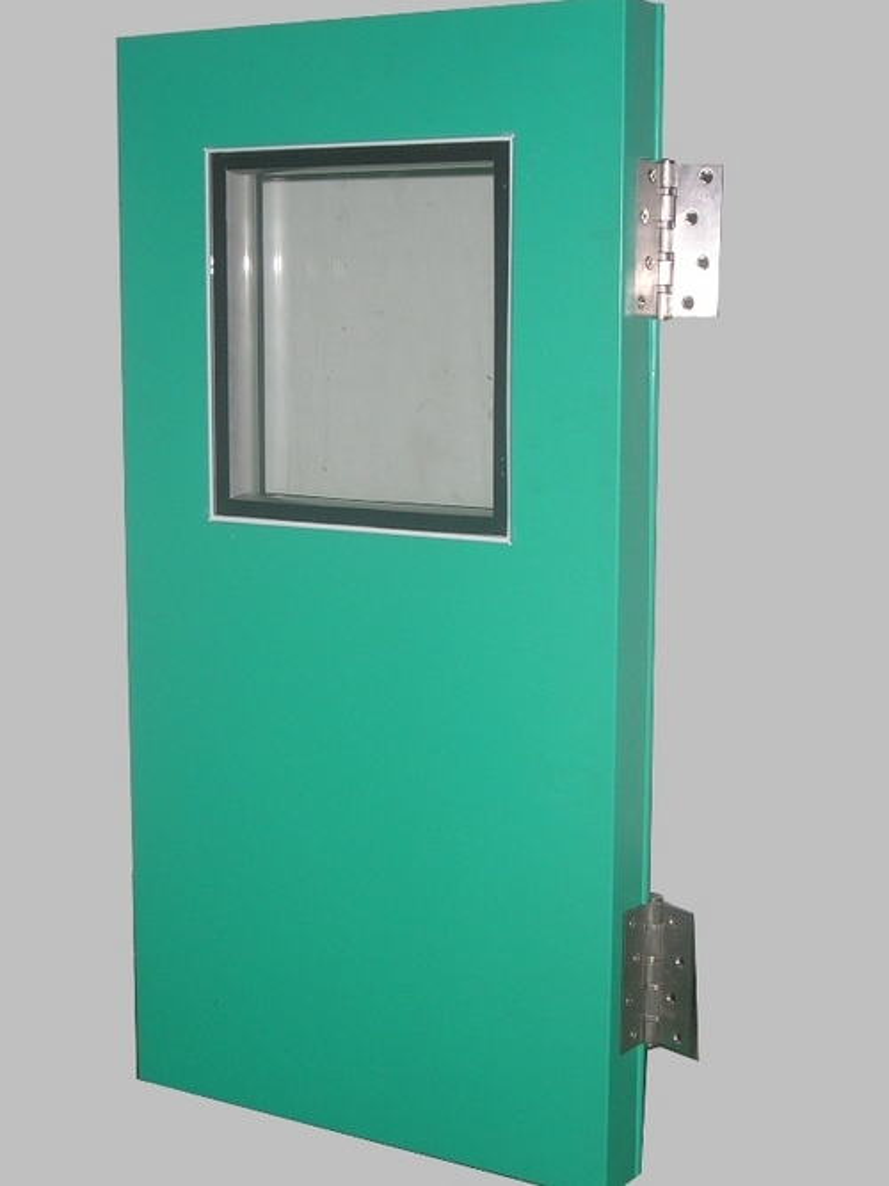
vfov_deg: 31.7
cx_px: 444
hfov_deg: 24.0
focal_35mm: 61
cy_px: 593
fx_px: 2089
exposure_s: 1/60.1
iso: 79
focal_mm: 9.3
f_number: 3.5
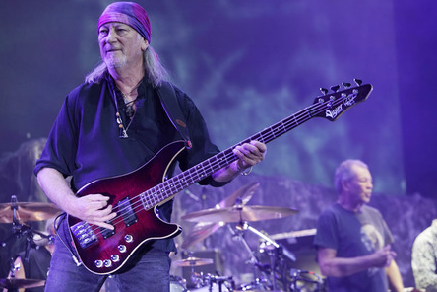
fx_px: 1663
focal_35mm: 137
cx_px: 217
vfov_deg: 10.0
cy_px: 145
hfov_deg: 15.0
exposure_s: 1/200
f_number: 5.6
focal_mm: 135
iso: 1600
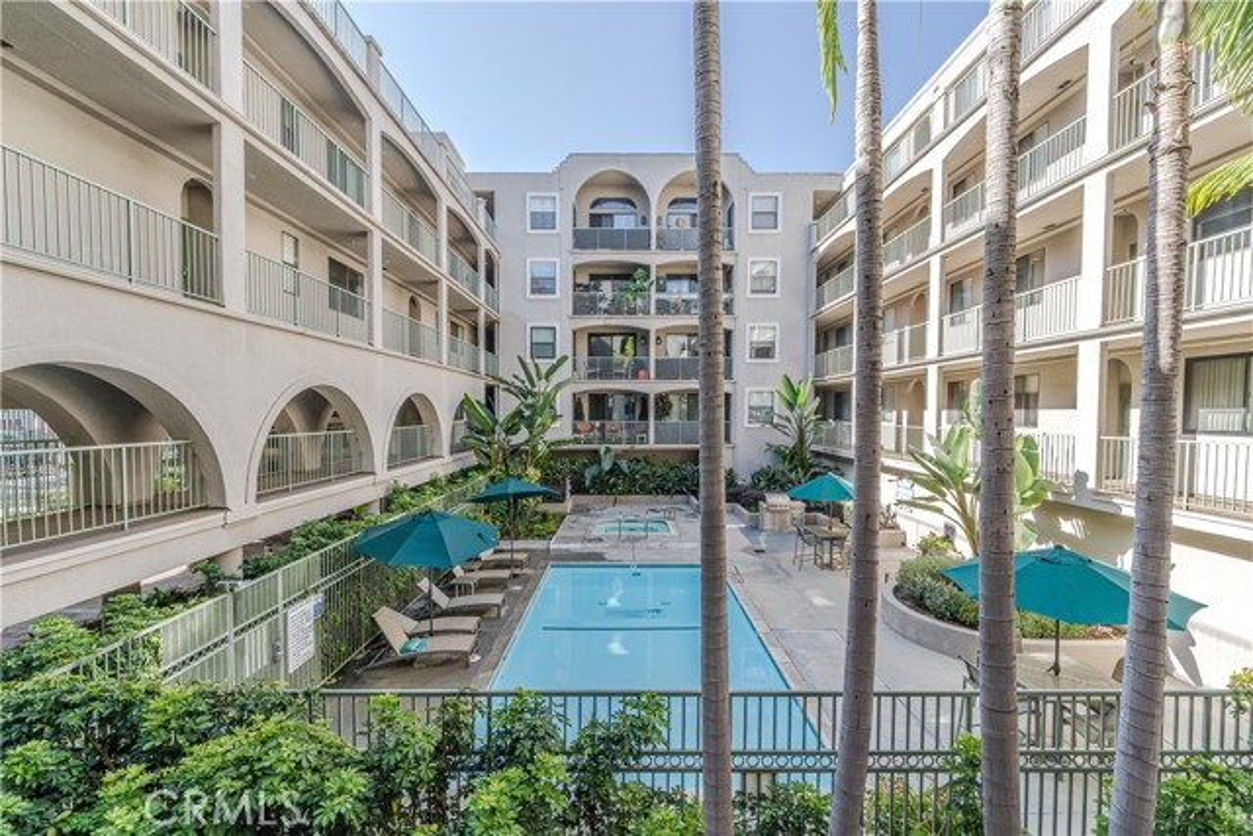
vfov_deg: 81.2
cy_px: 418
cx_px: 626
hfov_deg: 104.2
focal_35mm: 14
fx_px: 487
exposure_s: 1/160
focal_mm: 14
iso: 800
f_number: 14
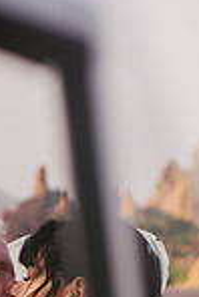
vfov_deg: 13.0
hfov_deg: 9.0
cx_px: 32
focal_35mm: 152
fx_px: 1257
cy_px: 407
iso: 125
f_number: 3.2
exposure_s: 1/1000
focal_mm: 50
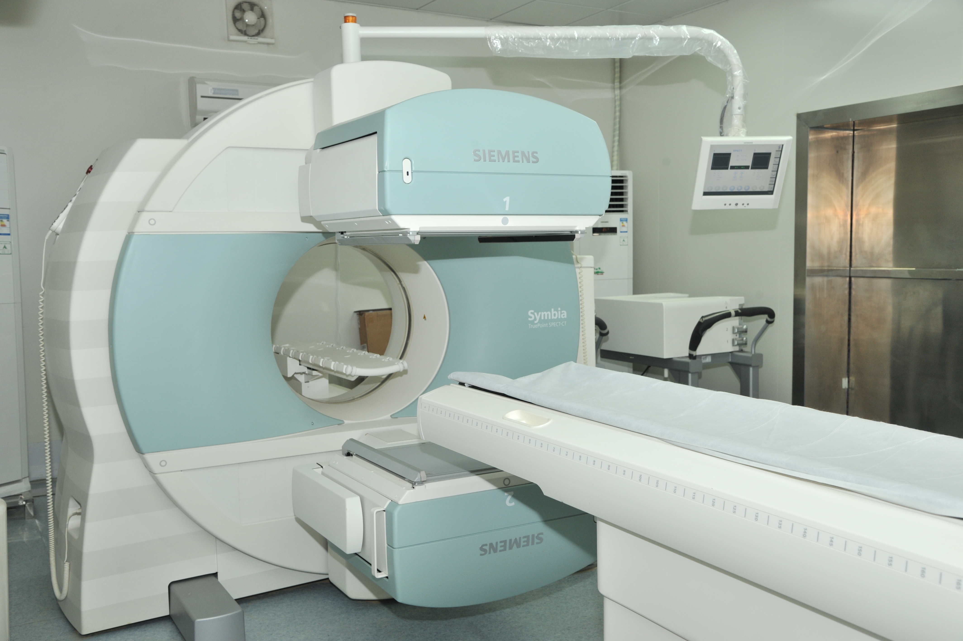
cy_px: 320
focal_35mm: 35
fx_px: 936
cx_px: 482
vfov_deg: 37.8
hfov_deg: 54.5
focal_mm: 35
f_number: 7.1
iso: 800
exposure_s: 1/60
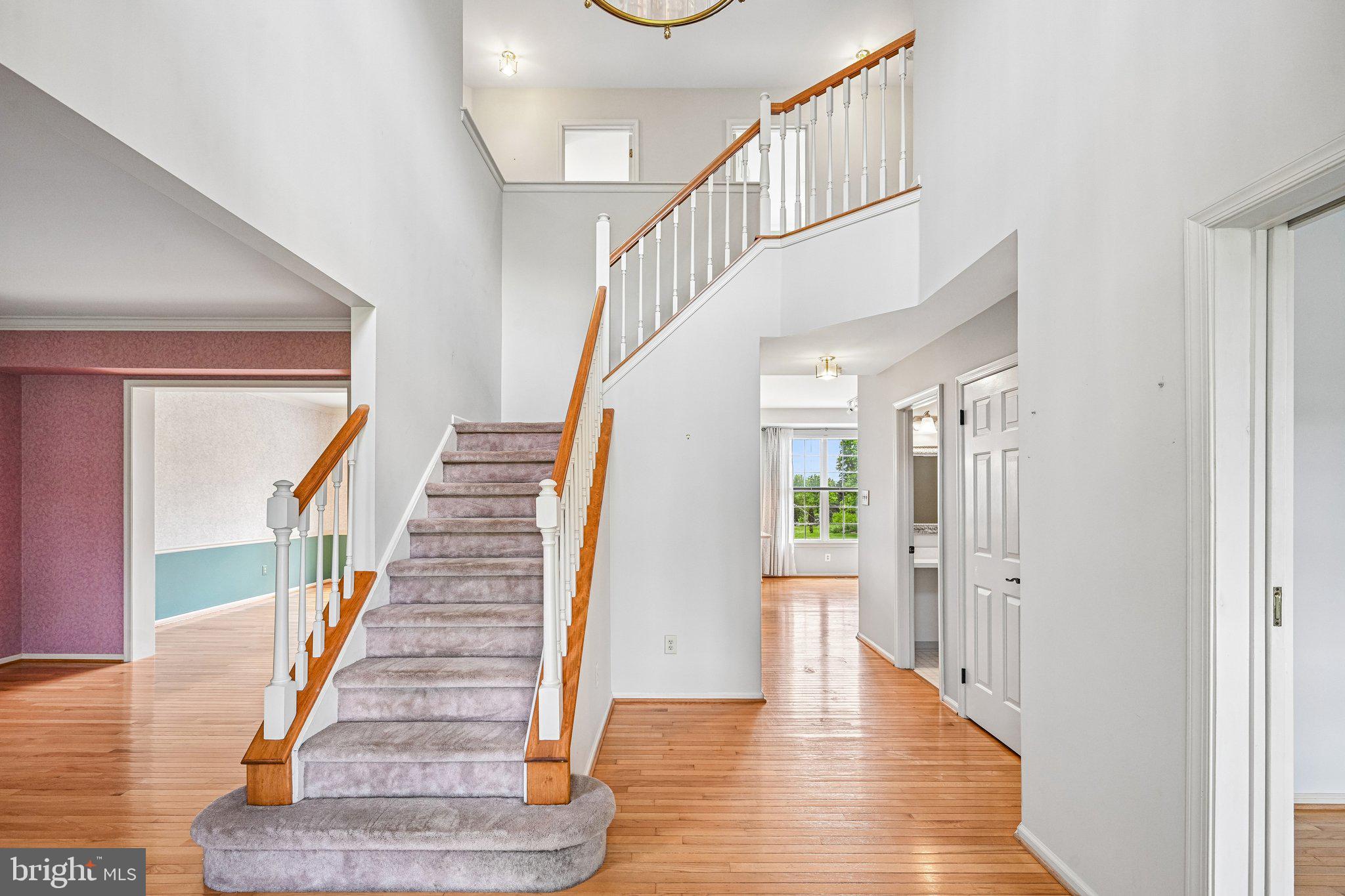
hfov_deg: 96.7
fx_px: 598
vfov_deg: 73.7
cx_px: 672
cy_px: 448
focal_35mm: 16
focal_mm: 16
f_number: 8
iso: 800
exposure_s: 1/40
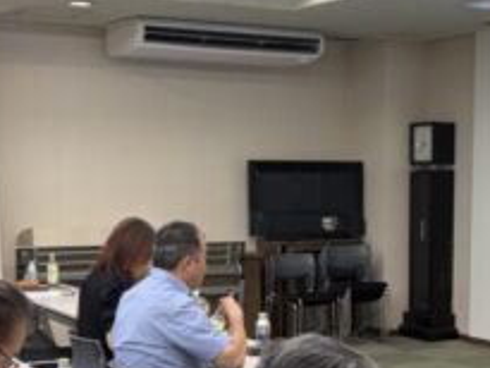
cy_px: 358
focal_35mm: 76
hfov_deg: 25.2
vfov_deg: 18.9
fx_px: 1076
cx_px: 387
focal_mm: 5.96
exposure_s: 1/120
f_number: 1.6
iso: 80
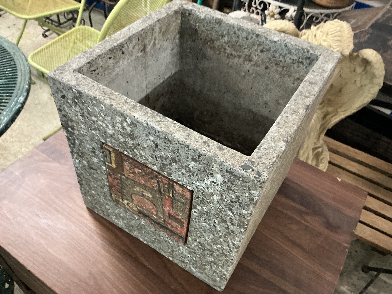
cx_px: 196
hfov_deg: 61.7
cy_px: 147
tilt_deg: -47.3
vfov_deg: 48.2
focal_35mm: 29
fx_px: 328
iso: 250
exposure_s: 1/50
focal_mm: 3
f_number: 1.8
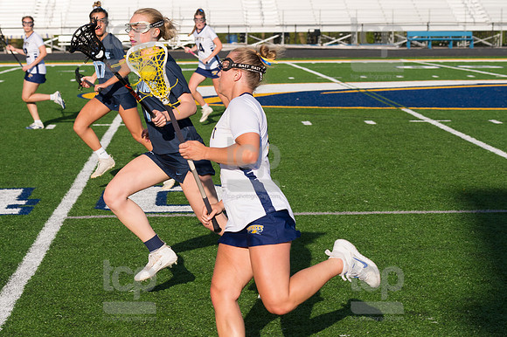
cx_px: 254
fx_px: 1478
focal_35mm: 105
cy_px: 168
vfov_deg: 13.0
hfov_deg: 19.5
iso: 250
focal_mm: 70
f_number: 5.6
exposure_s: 1/1600
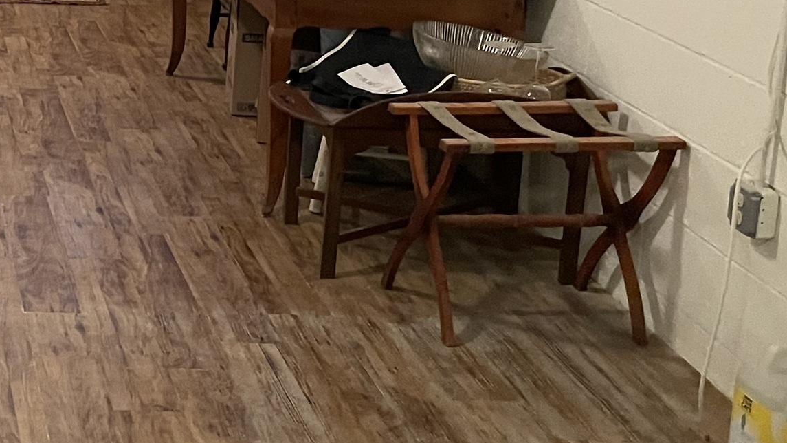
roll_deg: +0.6
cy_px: 51
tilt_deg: -12.7
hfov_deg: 25.0
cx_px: -169
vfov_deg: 15.7
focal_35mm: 76
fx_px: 1586
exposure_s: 1/40
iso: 500
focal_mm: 4.2
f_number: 1.6
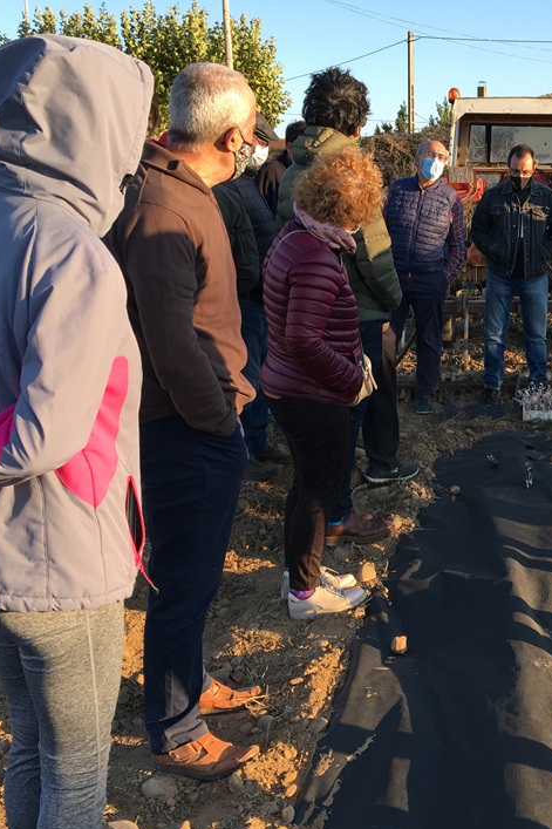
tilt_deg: -13.0
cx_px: 484
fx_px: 989
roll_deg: -0.2
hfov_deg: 30.0
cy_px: 424
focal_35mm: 43
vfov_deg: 45.4
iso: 25
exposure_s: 1/320
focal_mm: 4.15
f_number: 2.2
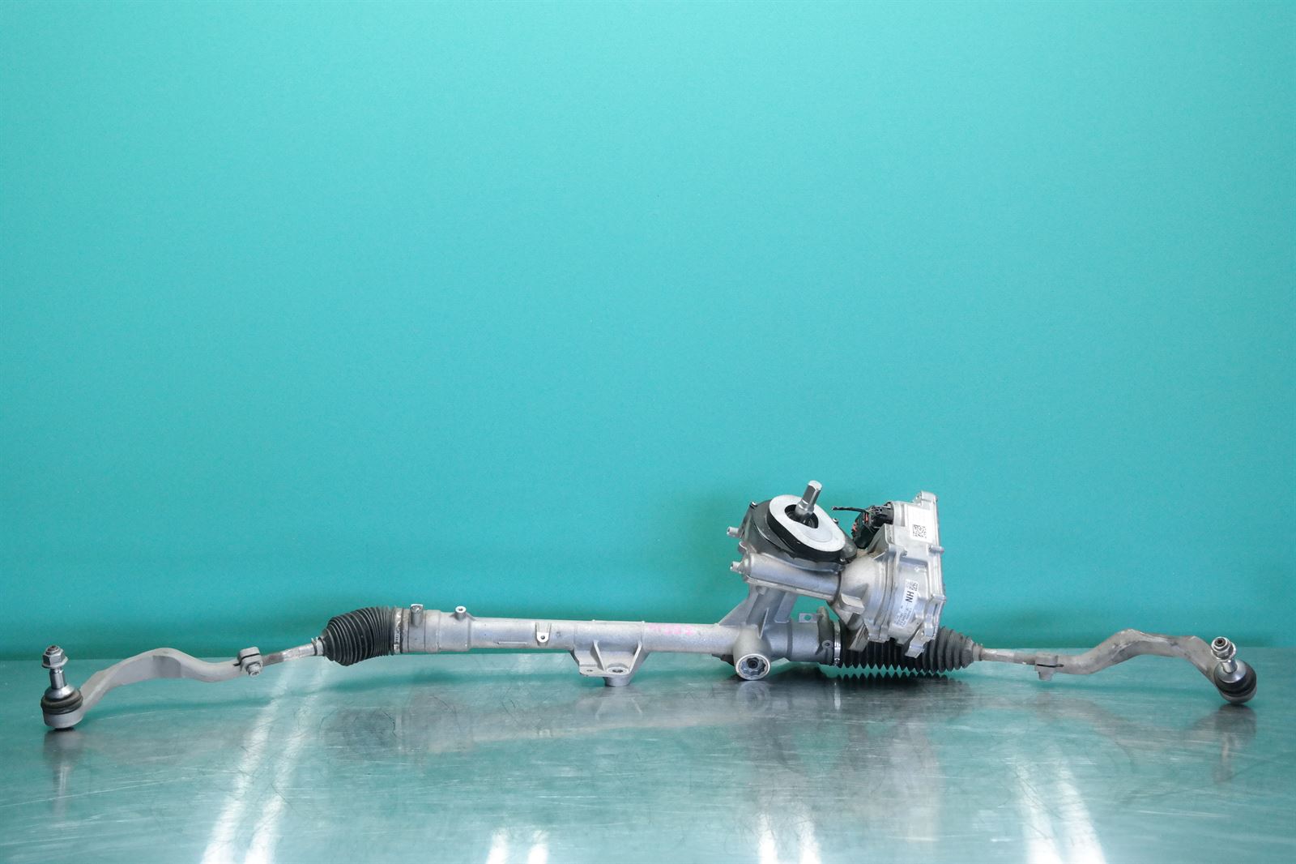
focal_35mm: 56
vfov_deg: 24.2
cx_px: 648
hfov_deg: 35.6
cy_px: 432
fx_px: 2015
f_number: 6.3
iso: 1600
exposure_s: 1/50
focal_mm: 37
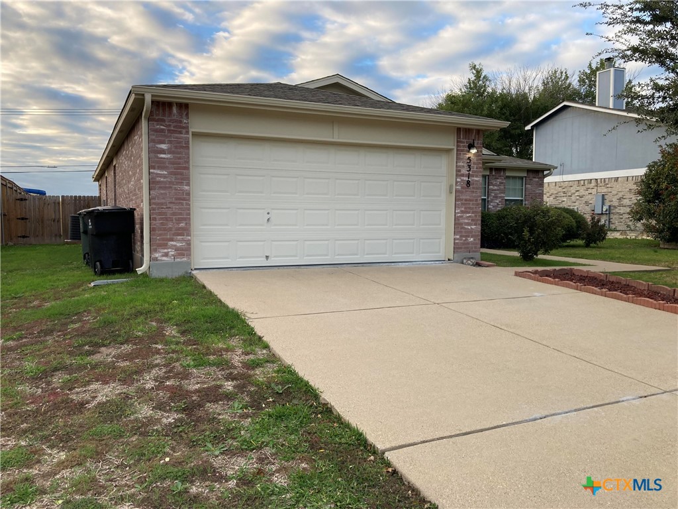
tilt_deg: -3.8
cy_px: 254
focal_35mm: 28
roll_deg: -0.7
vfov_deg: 49.7
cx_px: 339
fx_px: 548
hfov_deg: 63.4
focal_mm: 3.99
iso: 20
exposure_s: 1/384
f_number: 1.8
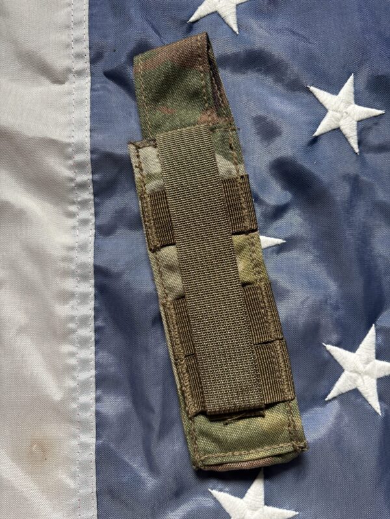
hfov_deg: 53.1
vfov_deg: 67.3
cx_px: 195
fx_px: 391
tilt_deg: -83.7
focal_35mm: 26
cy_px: 260
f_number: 1.6
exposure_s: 1/73
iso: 125
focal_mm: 5.96
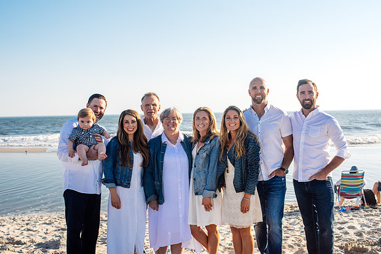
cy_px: 127
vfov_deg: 32.8
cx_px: 190
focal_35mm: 41
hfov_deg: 47.6
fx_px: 432
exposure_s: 1/1000
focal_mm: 35
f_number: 4.5
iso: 160
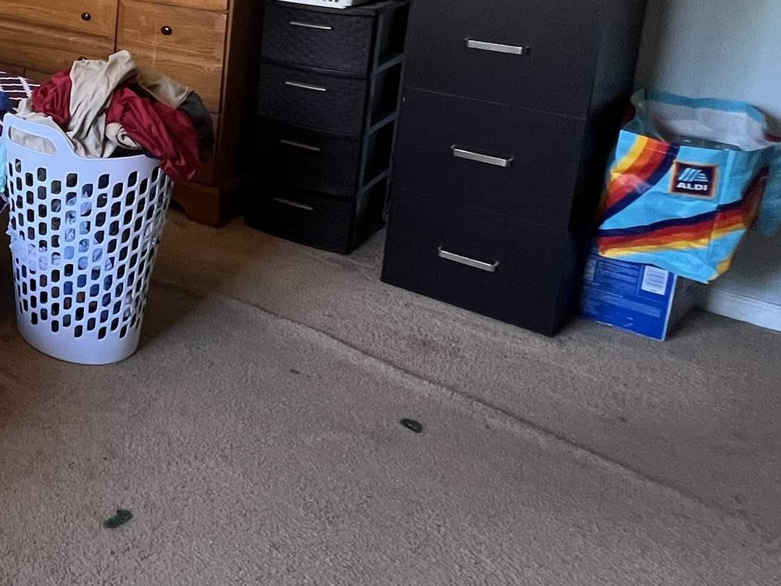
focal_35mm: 37
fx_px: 835
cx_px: -227
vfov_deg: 35.6
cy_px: 24
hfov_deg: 35.2
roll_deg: +0.7
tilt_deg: -12.5
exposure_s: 1/60
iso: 250
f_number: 1.8
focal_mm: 1.57
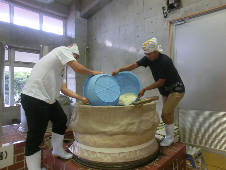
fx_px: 157
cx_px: 113
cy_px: 85
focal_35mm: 24
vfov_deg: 56.8
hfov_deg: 71.6
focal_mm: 4.24
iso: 200
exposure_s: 1/60
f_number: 3
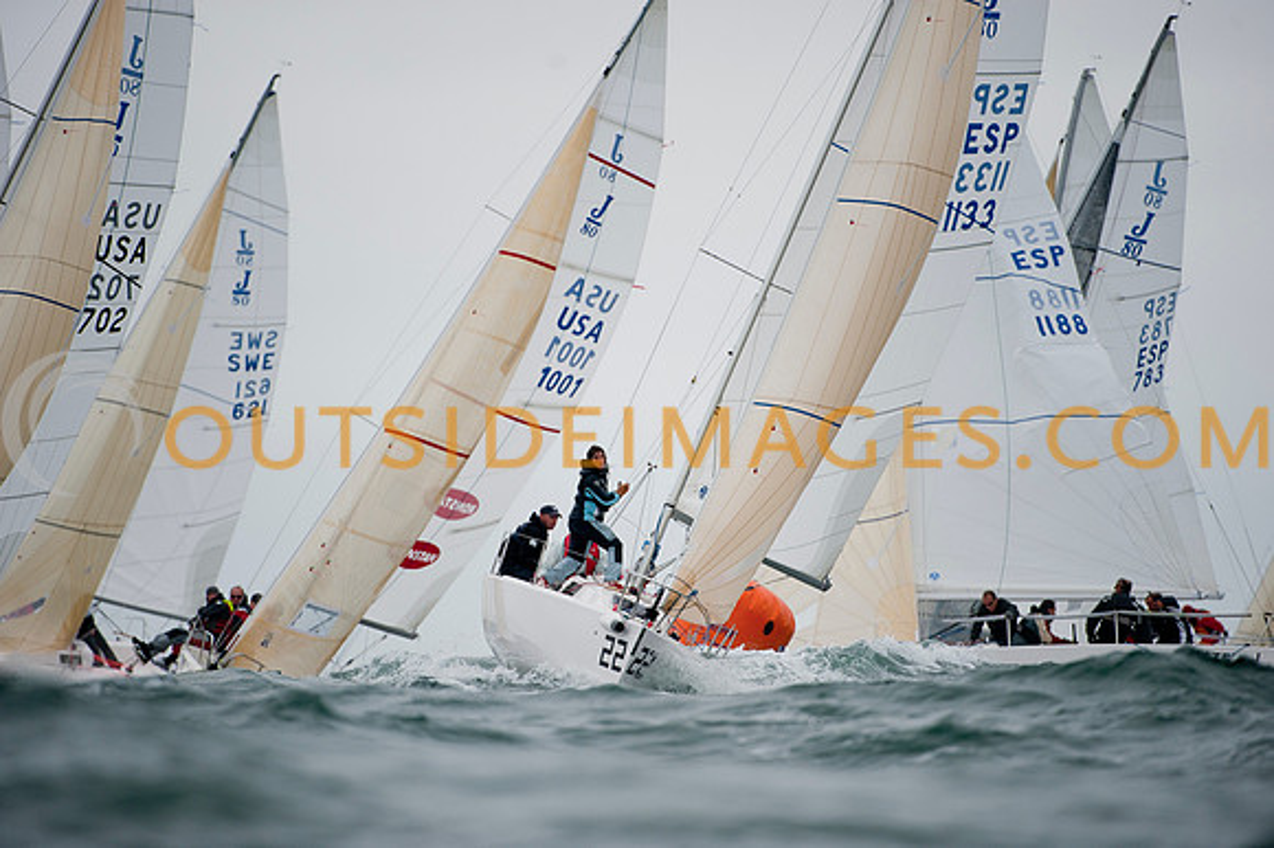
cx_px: 637
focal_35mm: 400
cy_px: 424
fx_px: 14147
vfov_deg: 3.4
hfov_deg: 5.2
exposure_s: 1/1250
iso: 500
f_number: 4
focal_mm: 400
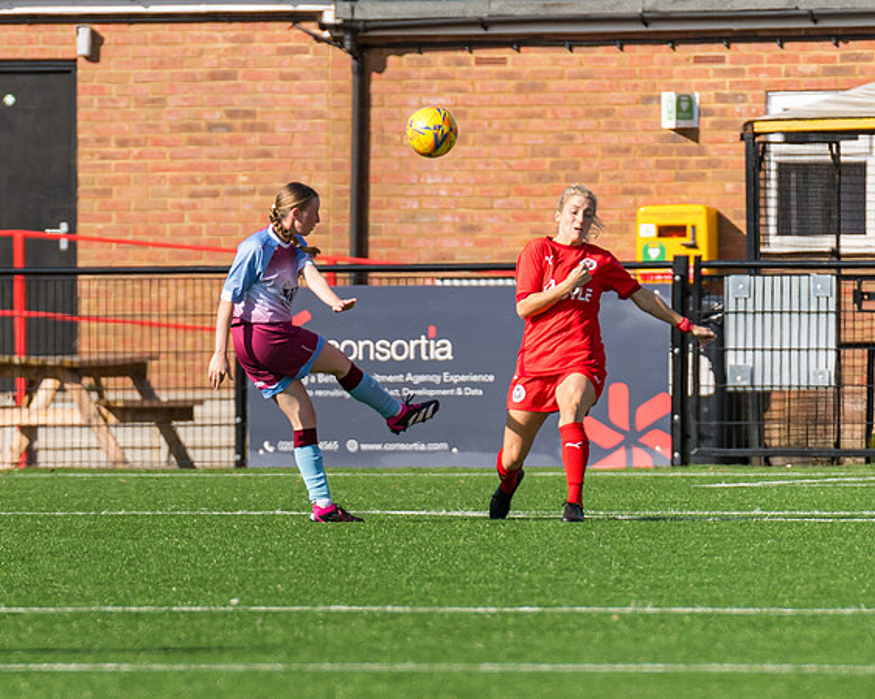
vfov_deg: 1.9
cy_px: 544
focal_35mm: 802
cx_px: 133
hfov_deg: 2.4
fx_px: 20760
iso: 400
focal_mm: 300
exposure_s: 1/3200
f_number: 4
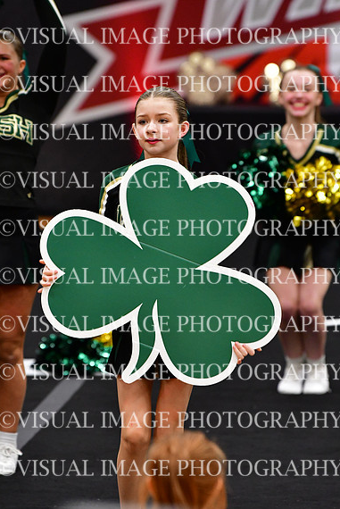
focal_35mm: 305
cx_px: 171
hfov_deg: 4.5
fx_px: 4313
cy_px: 252
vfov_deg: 6.8
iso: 4000
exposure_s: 1/500
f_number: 3.5
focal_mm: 200
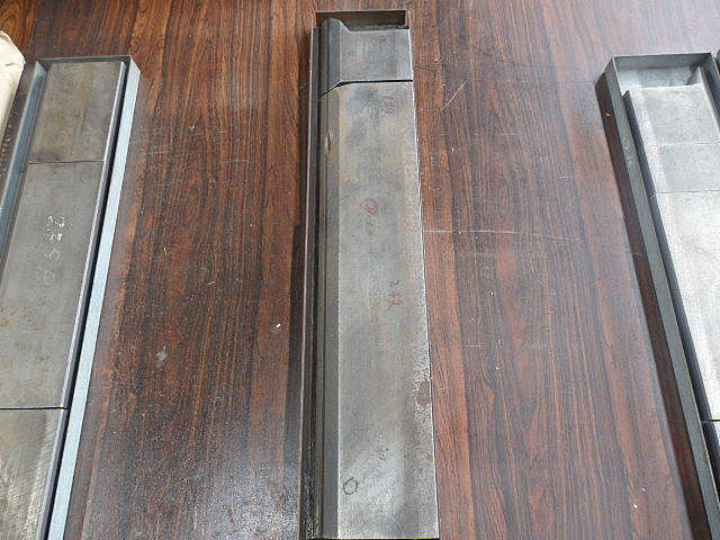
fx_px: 520
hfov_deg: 69.4
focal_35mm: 25
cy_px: 270
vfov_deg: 54.9
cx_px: 360
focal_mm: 4.5
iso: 250
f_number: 3
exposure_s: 1/30
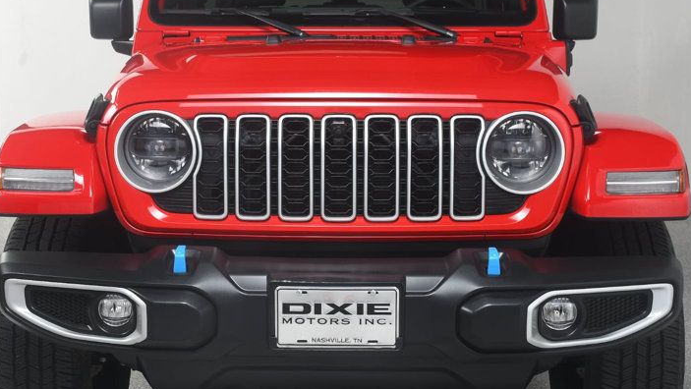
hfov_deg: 34.3
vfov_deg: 19.7
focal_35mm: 61
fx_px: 1118
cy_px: 179
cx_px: 324
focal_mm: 27
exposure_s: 1/160
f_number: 8
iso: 100
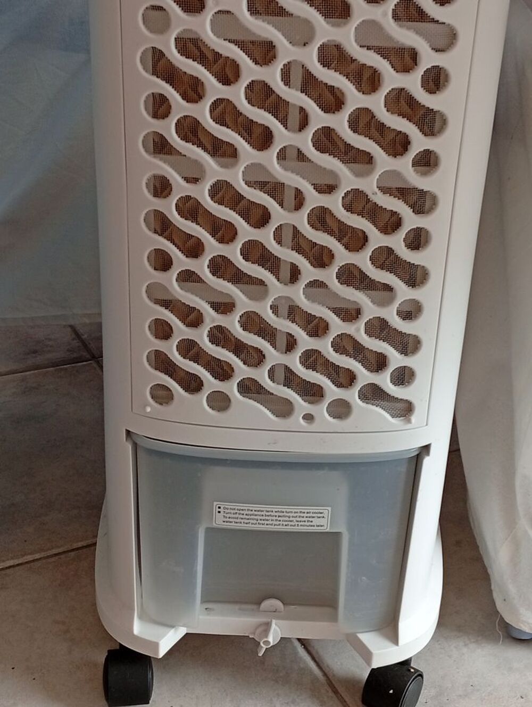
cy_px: 354
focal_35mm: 54
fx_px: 1104
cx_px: 266
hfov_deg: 27.1
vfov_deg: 35.5
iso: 135
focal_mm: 3.98
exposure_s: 1/50
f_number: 1.8
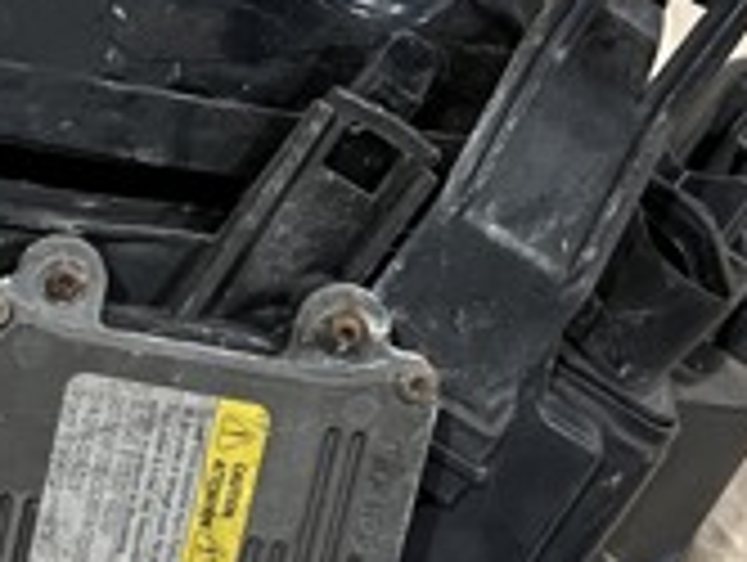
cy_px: 330
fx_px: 2161
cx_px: -243
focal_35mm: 100
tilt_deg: -53.5
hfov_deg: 18.2
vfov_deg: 14.8
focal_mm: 5.7
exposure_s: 1/50
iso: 500
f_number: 1.5
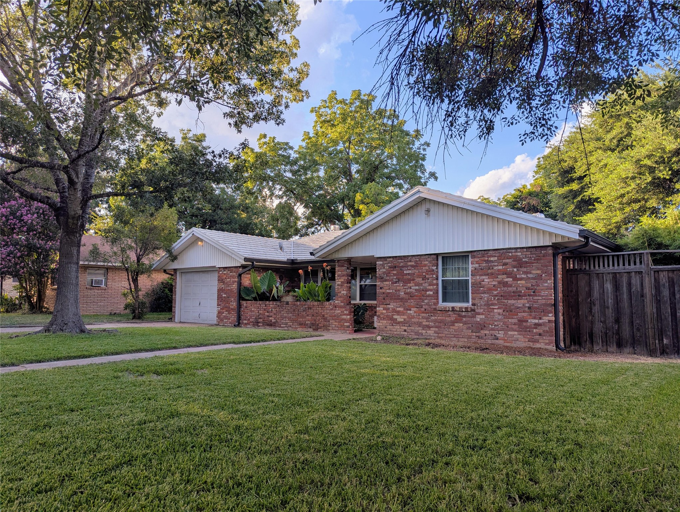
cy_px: 256
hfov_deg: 71.5
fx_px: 472
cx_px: 340
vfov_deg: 56.9
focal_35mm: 24
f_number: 1.85
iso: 47
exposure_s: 1/750
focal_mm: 6.81
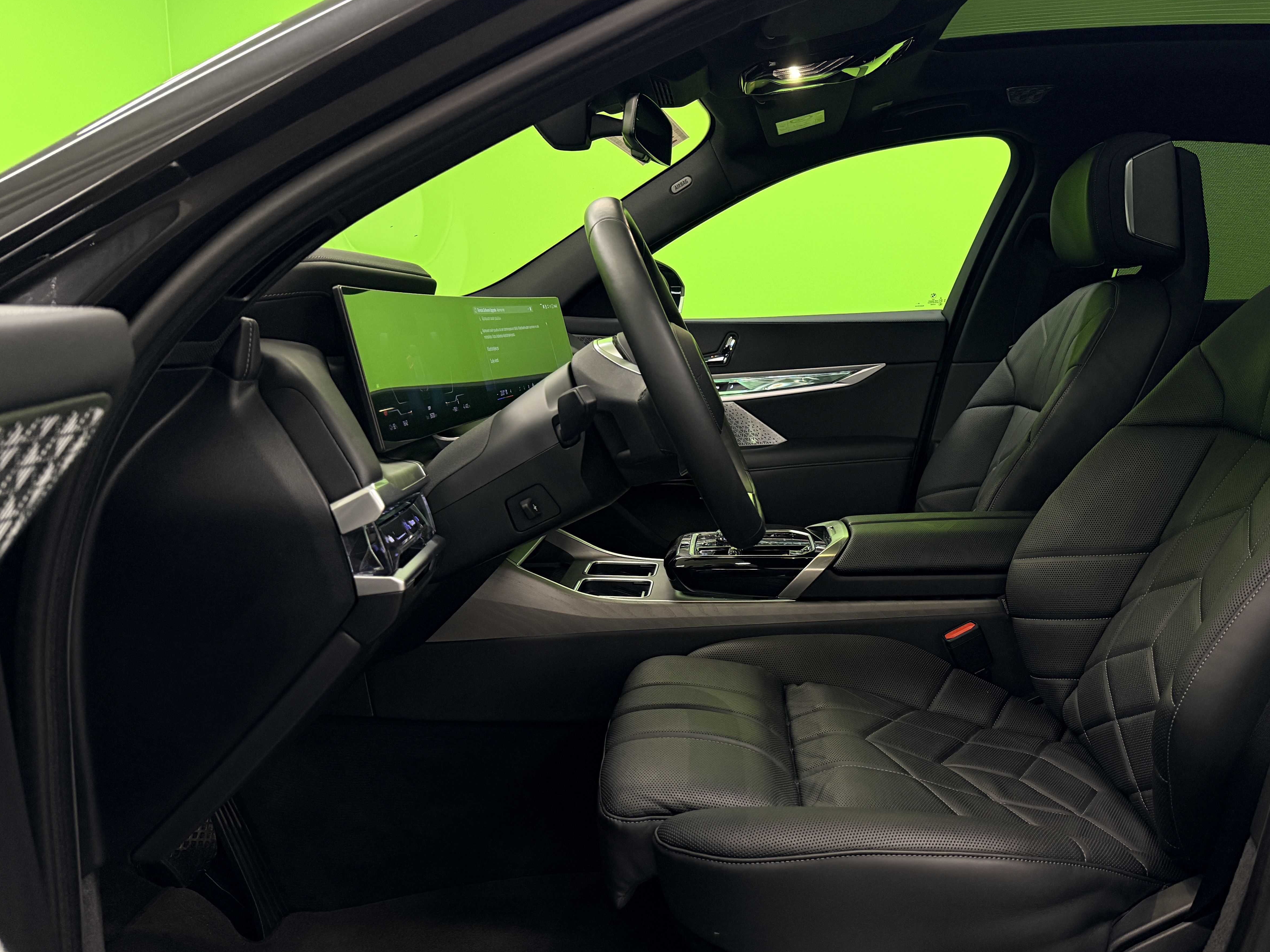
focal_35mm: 29
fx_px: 1064
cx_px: 757
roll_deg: -0.7
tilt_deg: -9.3
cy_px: 499
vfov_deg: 48.2
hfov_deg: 61.2
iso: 400
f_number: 1.78
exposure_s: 1/100
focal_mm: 6.76
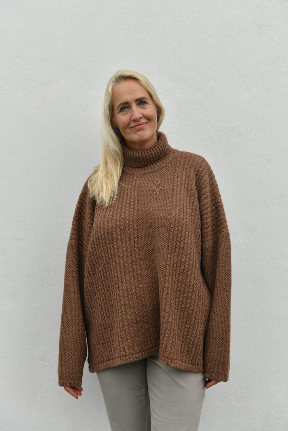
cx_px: 144
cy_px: 216
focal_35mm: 62
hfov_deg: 21.9
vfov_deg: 32.4
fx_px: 744
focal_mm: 62
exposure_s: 1/350
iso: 1600
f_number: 9.5
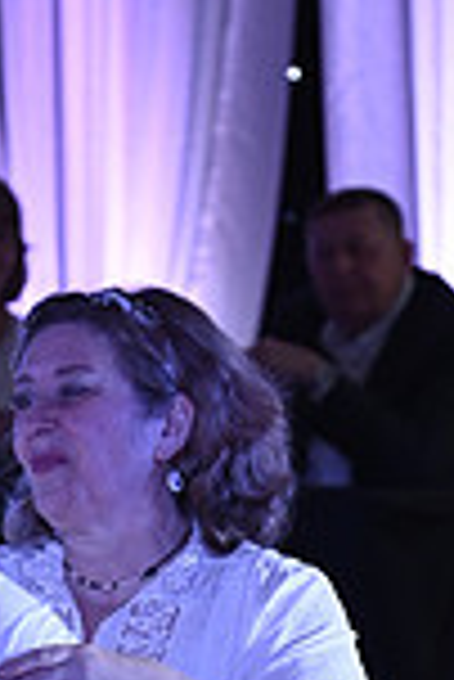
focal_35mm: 616
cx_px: 119
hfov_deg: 2.2
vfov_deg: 3.3
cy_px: 932
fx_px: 11625
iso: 2000
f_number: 5
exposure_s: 1/200
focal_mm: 160
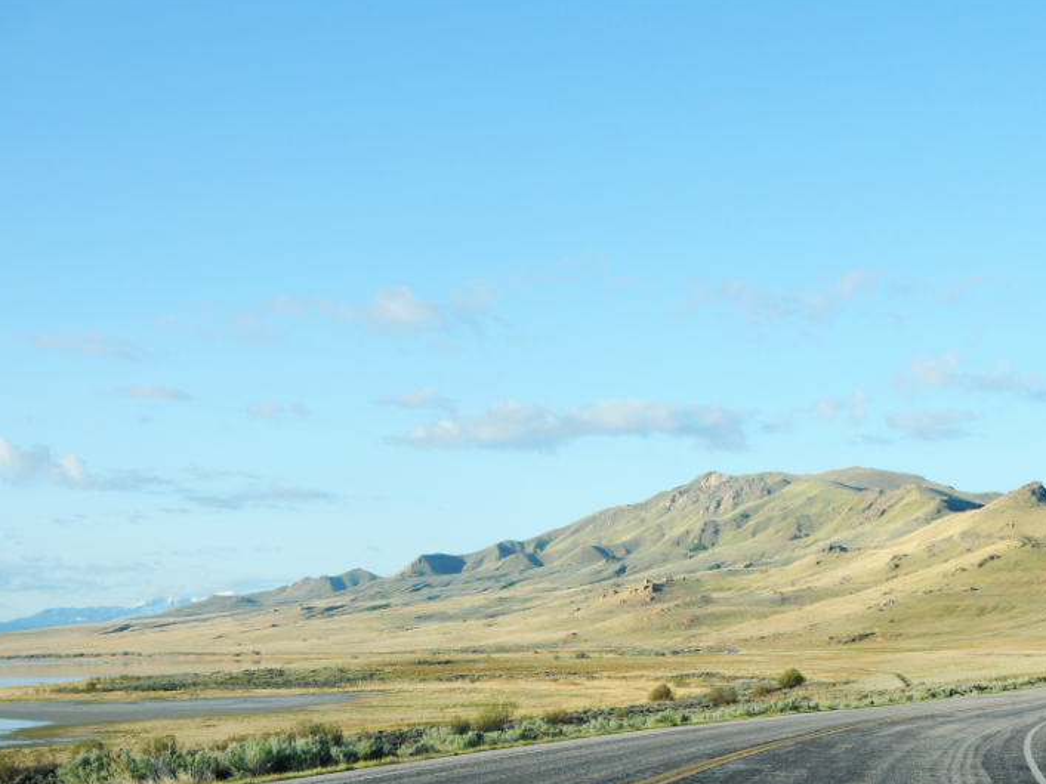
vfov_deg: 27.4
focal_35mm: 53
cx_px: 728
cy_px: 484
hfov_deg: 35.7
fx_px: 1601
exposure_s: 1/400
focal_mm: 26
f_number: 9
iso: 320
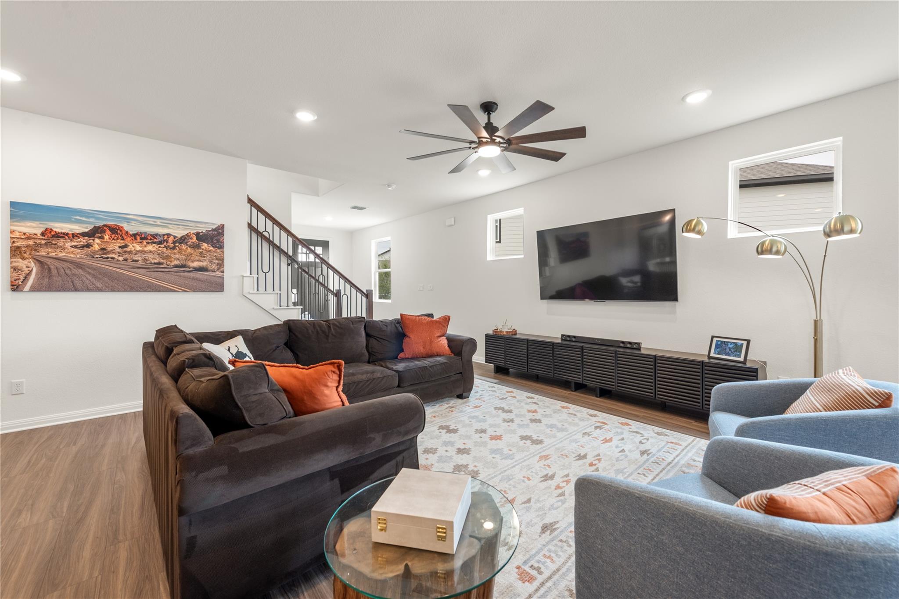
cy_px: 300
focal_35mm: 14
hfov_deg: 104.2
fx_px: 350
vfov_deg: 81.2
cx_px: 450
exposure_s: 1/6
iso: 400
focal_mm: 14
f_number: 8
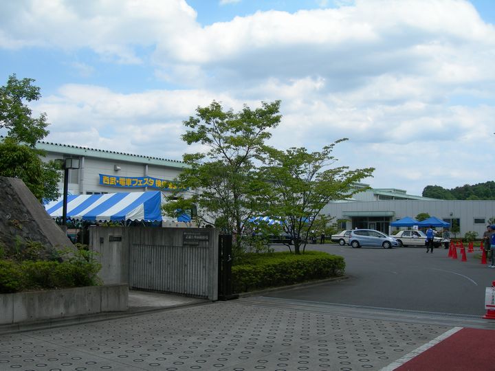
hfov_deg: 49.0
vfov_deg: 37.7
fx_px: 543
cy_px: 186
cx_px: 248
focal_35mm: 38
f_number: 4.8
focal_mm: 7.8
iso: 50
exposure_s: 1/428
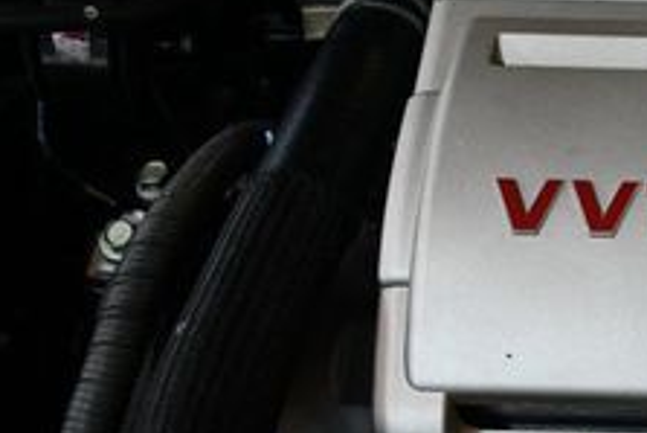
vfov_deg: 15.9
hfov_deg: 21.1
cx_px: 873
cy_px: 253
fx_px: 1547
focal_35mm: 86
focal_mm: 20
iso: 1400
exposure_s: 1/125
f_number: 3.5
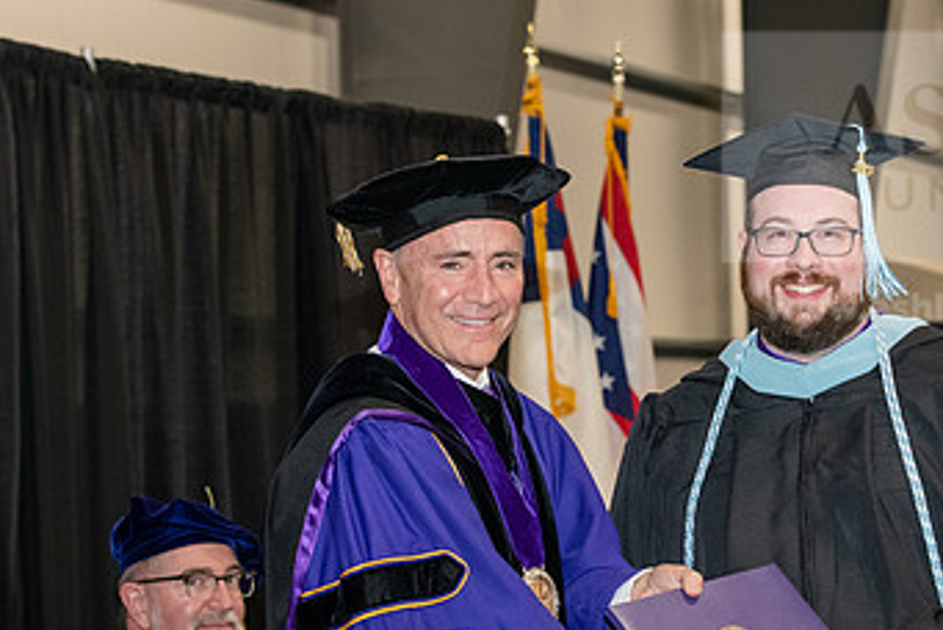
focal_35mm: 119
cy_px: 366
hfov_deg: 17.1
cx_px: 639
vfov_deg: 11.5
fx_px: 3120
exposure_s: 1/200
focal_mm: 70
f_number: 5.6
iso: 2500
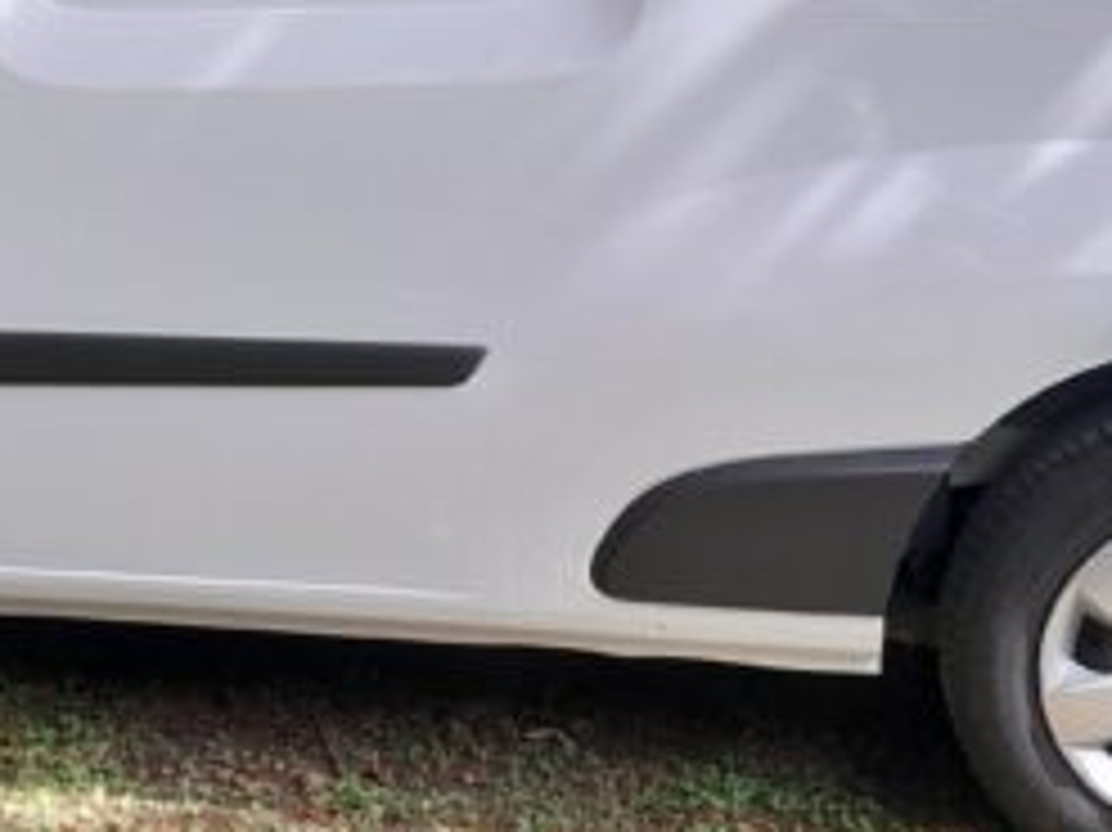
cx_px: 198
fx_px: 2697
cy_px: 175
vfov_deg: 17.4
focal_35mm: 84
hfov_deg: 22.9
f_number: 1.8
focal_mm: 4
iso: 40
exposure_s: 1/120
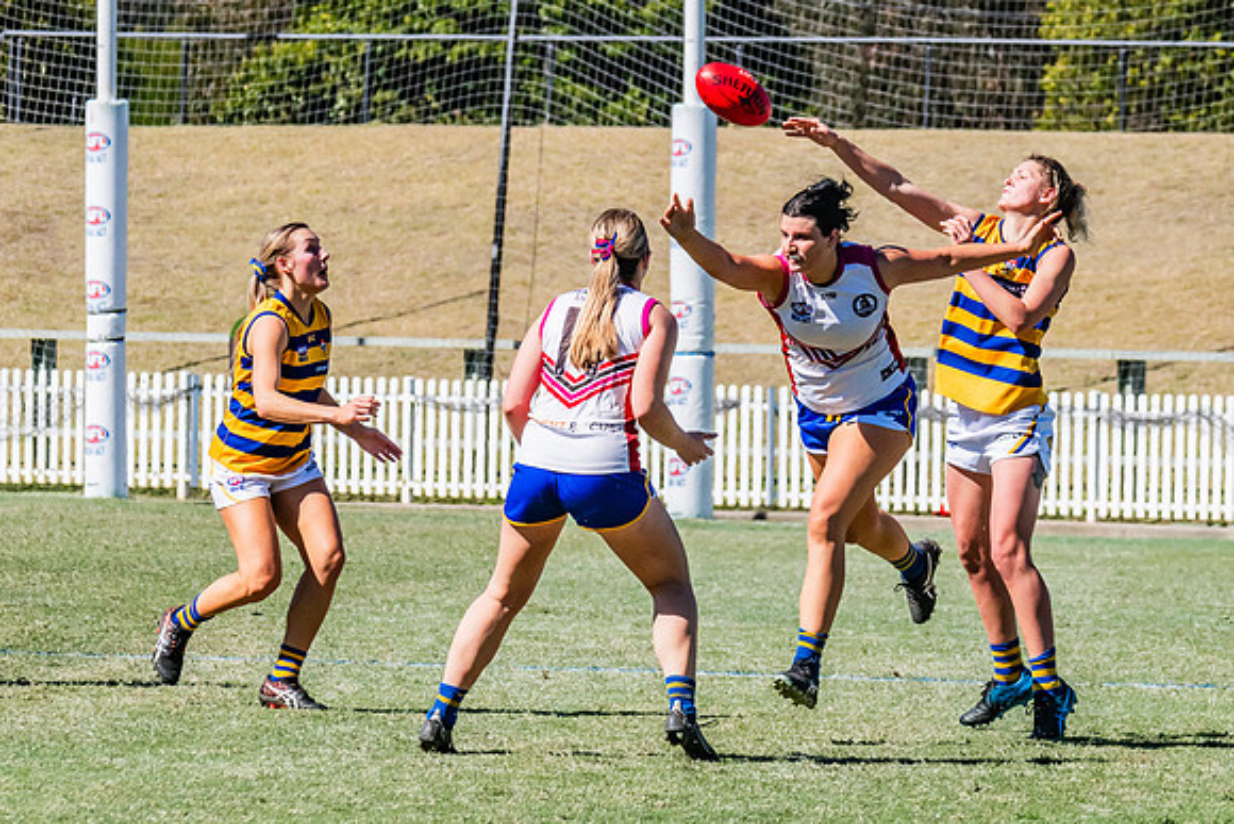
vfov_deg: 3.5
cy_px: 181
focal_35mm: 390
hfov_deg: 5.3
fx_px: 13359
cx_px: 844
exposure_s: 1/1600
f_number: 10
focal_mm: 220
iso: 800
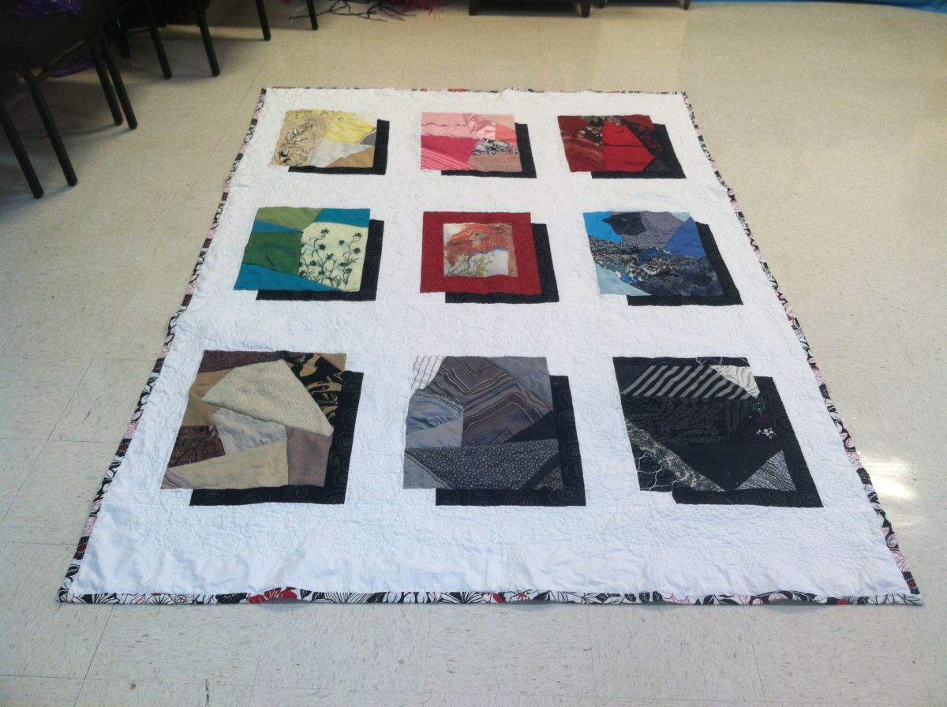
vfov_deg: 40.6
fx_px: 956
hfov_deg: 52.7
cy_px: 354
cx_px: 474
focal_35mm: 35
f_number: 2.8
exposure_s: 1/30
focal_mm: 3.85
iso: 100
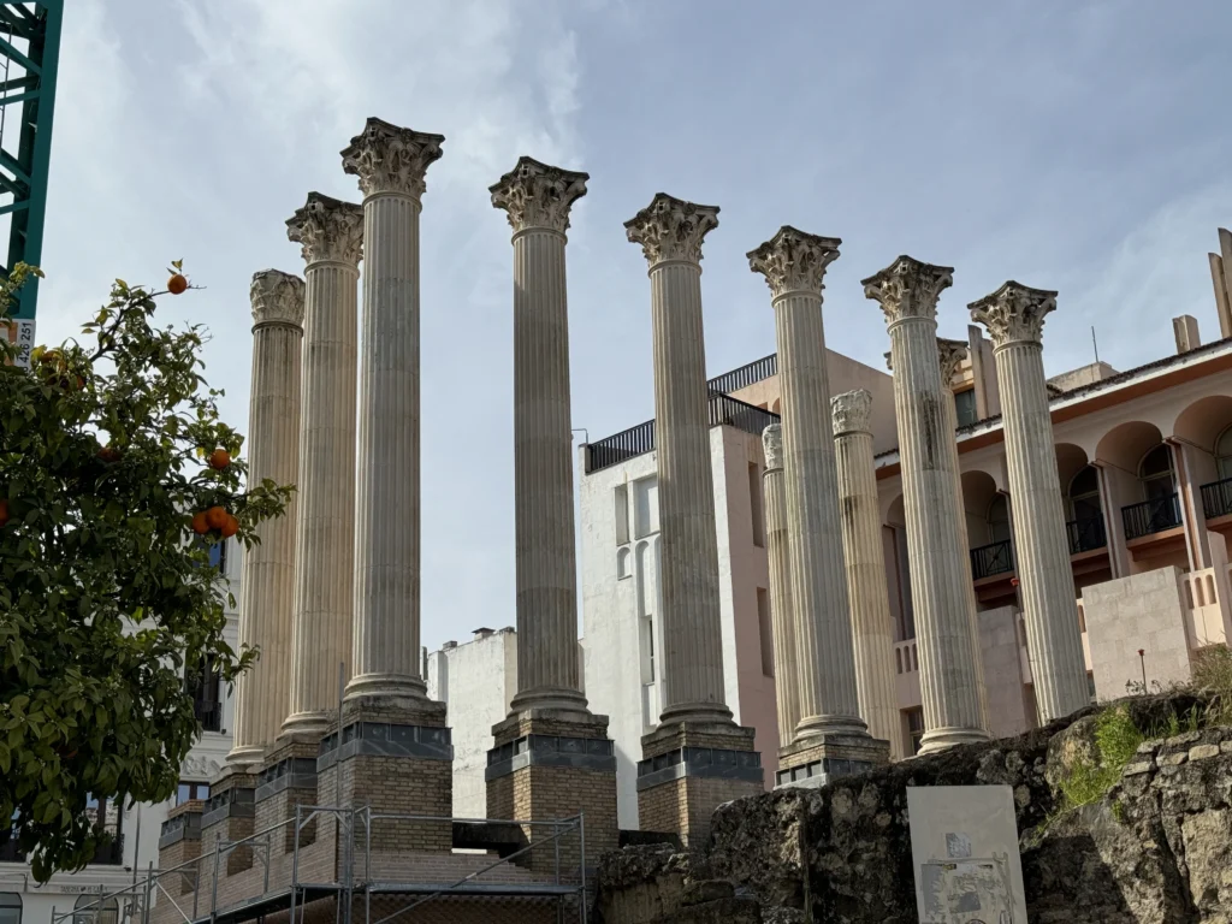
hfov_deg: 39.7
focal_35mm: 48
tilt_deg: +19.6
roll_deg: +2.1
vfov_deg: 30.3
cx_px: 616
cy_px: 462
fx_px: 1708
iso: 64
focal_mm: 6.86
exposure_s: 1/6410
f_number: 1.78
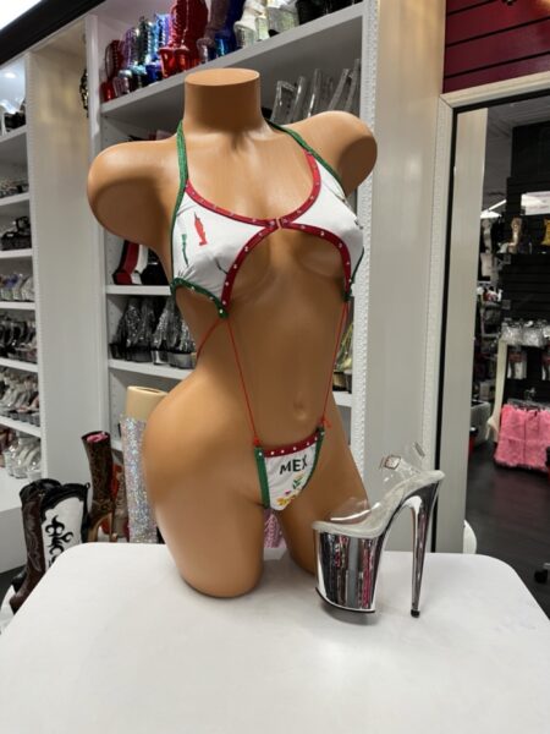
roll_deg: -0.4
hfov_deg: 53.1
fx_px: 551
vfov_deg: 67.3
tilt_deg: -6.5
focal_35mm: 26
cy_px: 367
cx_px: 275
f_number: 1.6
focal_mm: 5.1
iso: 80
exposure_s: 1/60
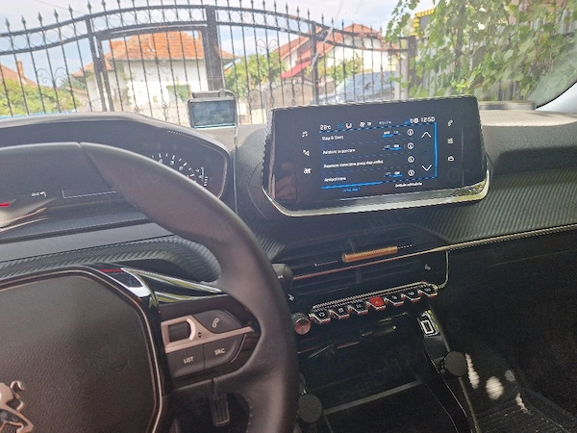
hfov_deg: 73.9
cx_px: 288
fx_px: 383
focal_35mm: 23
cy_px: 216
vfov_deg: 58.9
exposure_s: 1/182
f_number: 1.8
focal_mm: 5.4
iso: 50
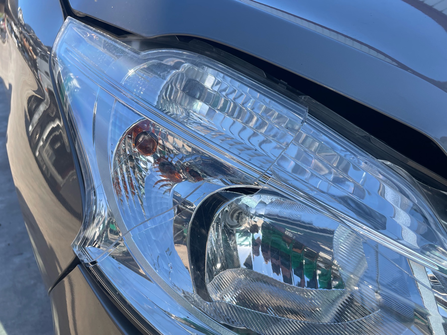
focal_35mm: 26
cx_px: 224
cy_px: 168
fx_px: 336
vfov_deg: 53.1
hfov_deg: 67.3
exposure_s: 1/764
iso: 32
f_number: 1.6
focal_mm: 4.2
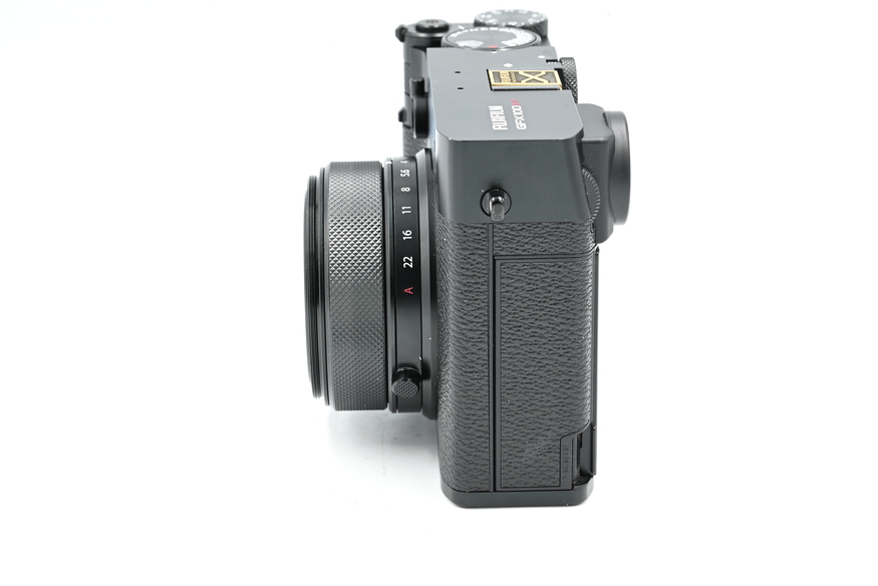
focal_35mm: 80
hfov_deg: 25.4
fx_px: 1952
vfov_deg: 17.1
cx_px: 430
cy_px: 276
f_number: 14
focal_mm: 70
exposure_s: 1/6
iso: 100
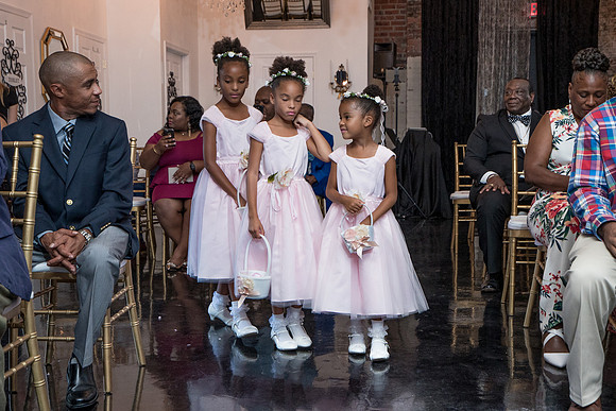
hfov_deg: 38.8
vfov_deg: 26.5
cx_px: 312
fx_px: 873
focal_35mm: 51
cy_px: 217
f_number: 4
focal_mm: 35
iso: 2000
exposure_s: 1/200
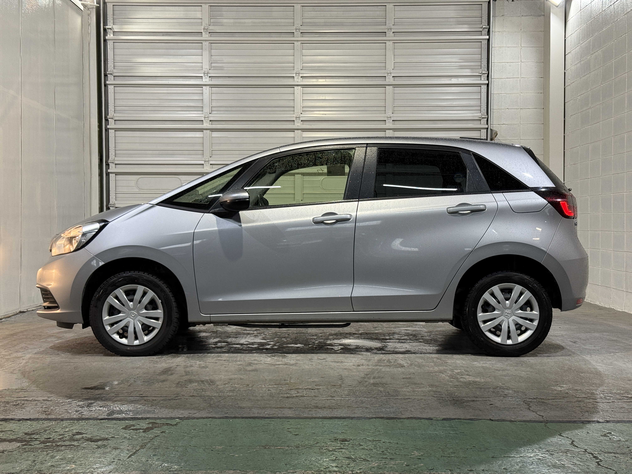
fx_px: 876
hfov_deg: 39.7
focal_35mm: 48
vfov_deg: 30.3
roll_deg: -0.1
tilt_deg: -0.6
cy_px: 237
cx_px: 316
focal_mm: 6.76
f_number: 1.78
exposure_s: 1/60
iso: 80
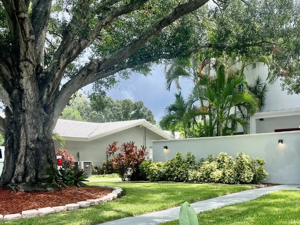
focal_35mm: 41
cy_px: 169
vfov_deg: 34.4
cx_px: 233
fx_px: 355
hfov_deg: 43.9
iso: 32
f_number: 1.6
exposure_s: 1/924
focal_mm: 4.2
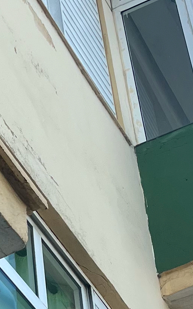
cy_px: 214
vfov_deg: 15.3
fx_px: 1144
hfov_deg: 9.6
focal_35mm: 136
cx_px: 90
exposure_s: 1/3165
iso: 50
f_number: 1.5
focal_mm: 5.7
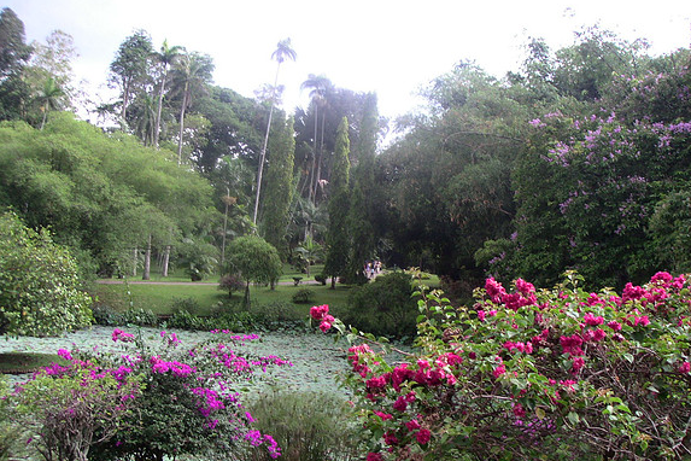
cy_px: 247
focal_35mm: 40
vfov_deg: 33.4
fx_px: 768
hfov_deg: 48.5
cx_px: 347
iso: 50
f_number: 2.8
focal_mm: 6
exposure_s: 1/50
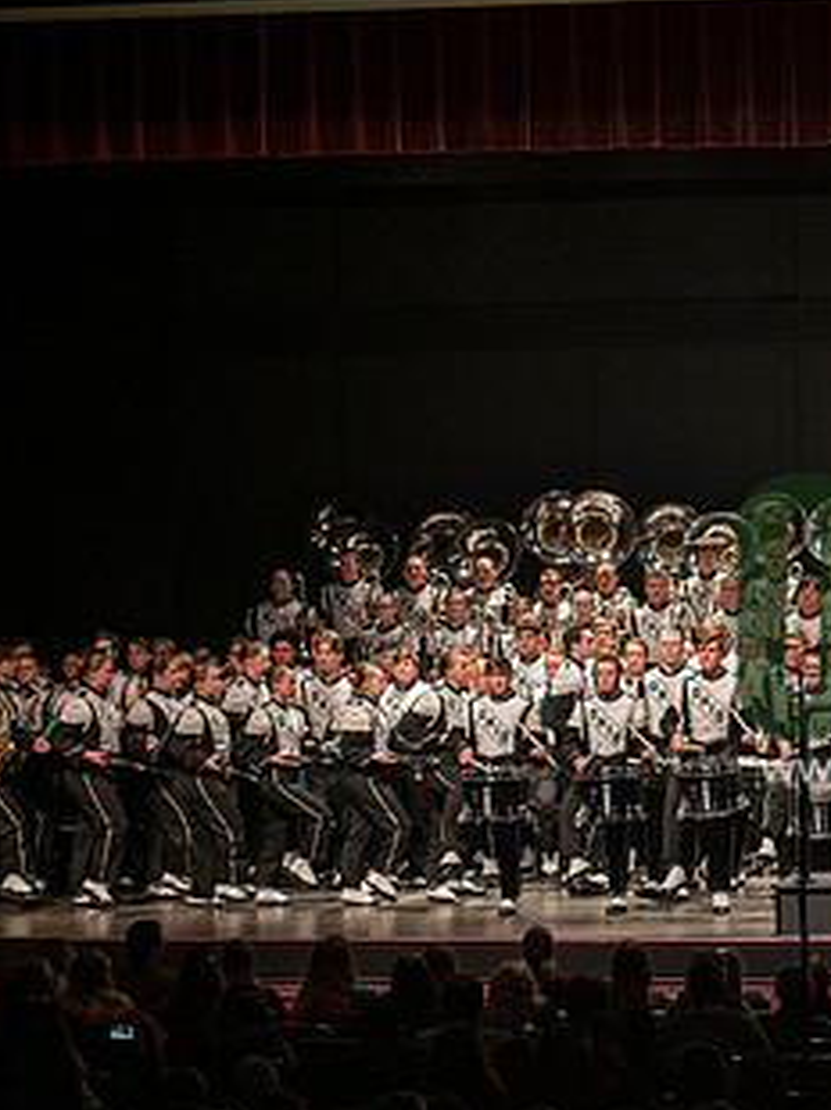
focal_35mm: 126
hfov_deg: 11.5
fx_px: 4039
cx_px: 1007
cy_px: 641
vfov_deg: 15.6
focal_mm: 70
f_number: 2.8
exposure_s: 1/500
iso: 2500
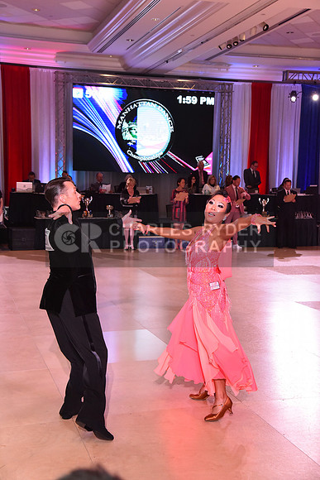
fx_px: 666
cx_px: 160
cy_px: 240
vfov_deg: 39.6
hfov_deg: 27.0
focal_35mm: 50
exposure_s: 1/320
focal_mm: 50
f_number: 6.3
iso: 2500
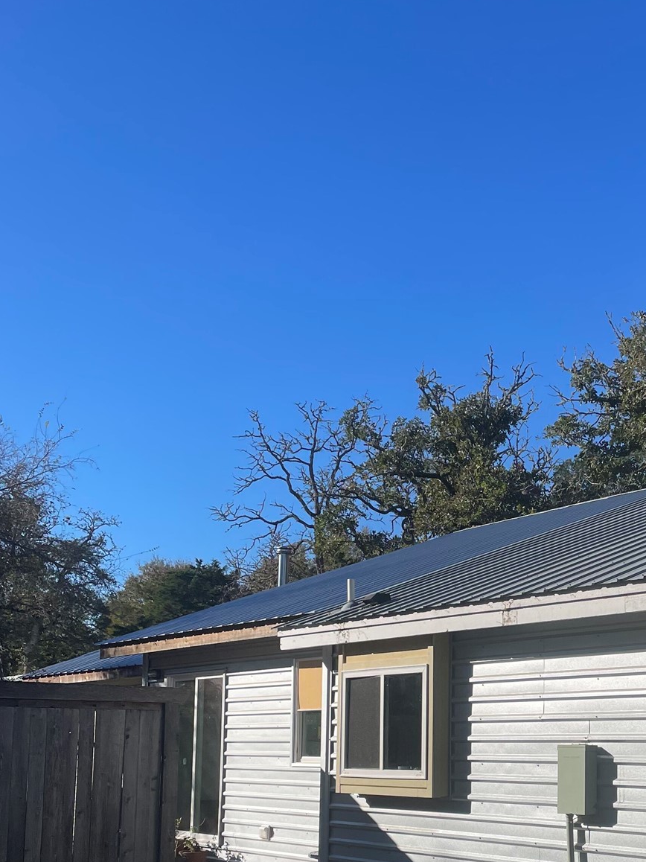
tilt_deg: +5.7
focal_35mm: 46
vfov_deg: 39.9
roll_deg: -0.1
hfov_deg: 30.7
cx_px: 519
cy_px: 668
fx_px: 1145
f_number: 1.6
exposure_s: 1/6135
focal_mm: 4.2
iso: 32
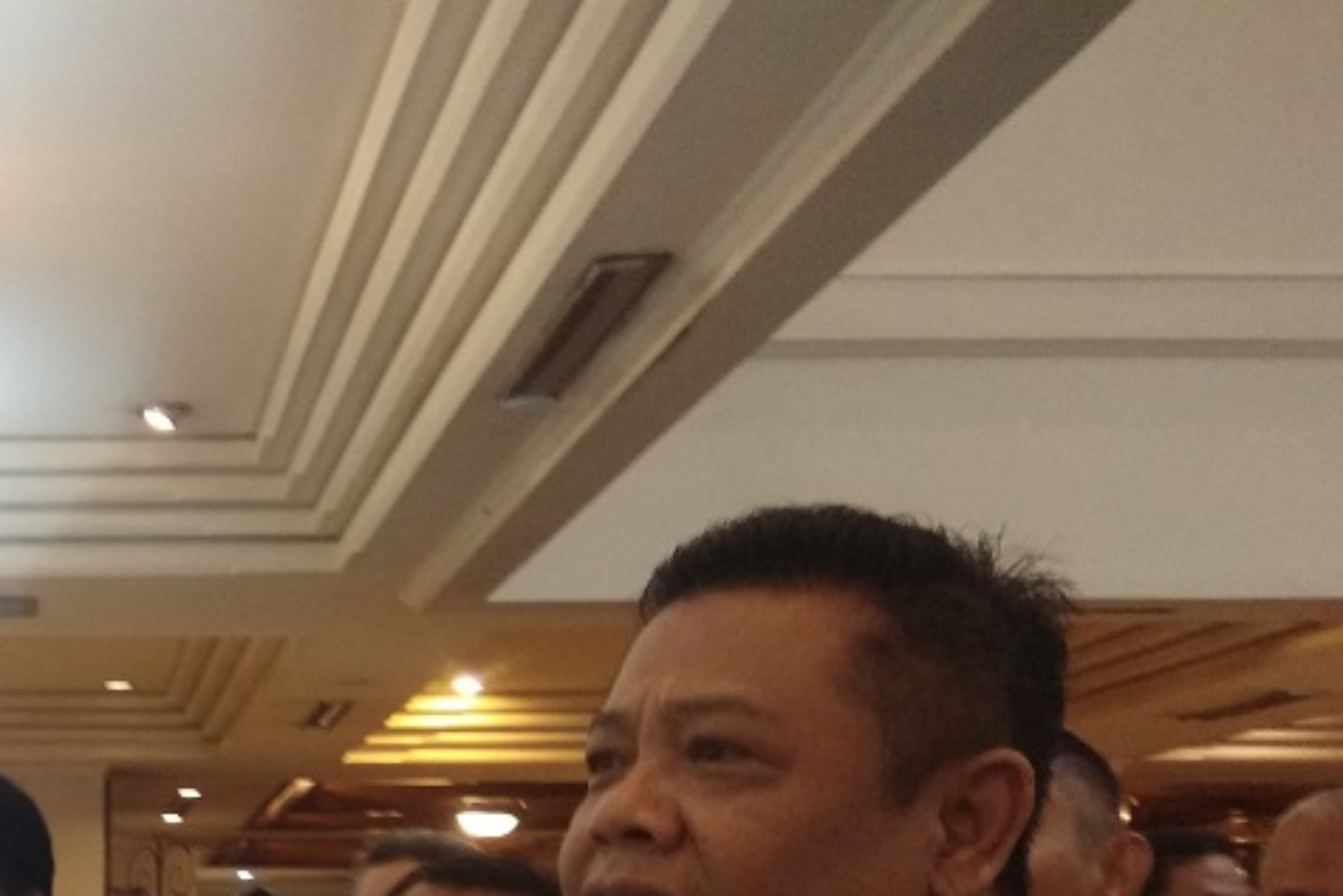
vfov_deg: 27.2
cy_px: 941
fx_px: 1716
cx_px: -11
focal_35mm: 46
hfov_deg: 37.9
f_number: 2
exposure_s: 1/25
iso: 640
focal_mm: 3.57
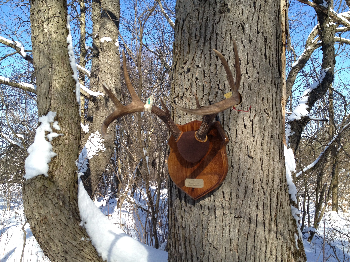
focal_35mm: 35
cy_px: 131
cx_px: 175
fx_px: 354
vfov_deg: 40.7
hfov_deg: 52.6
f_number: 2.4
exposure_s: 1/1151
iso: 80
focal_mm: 4.28
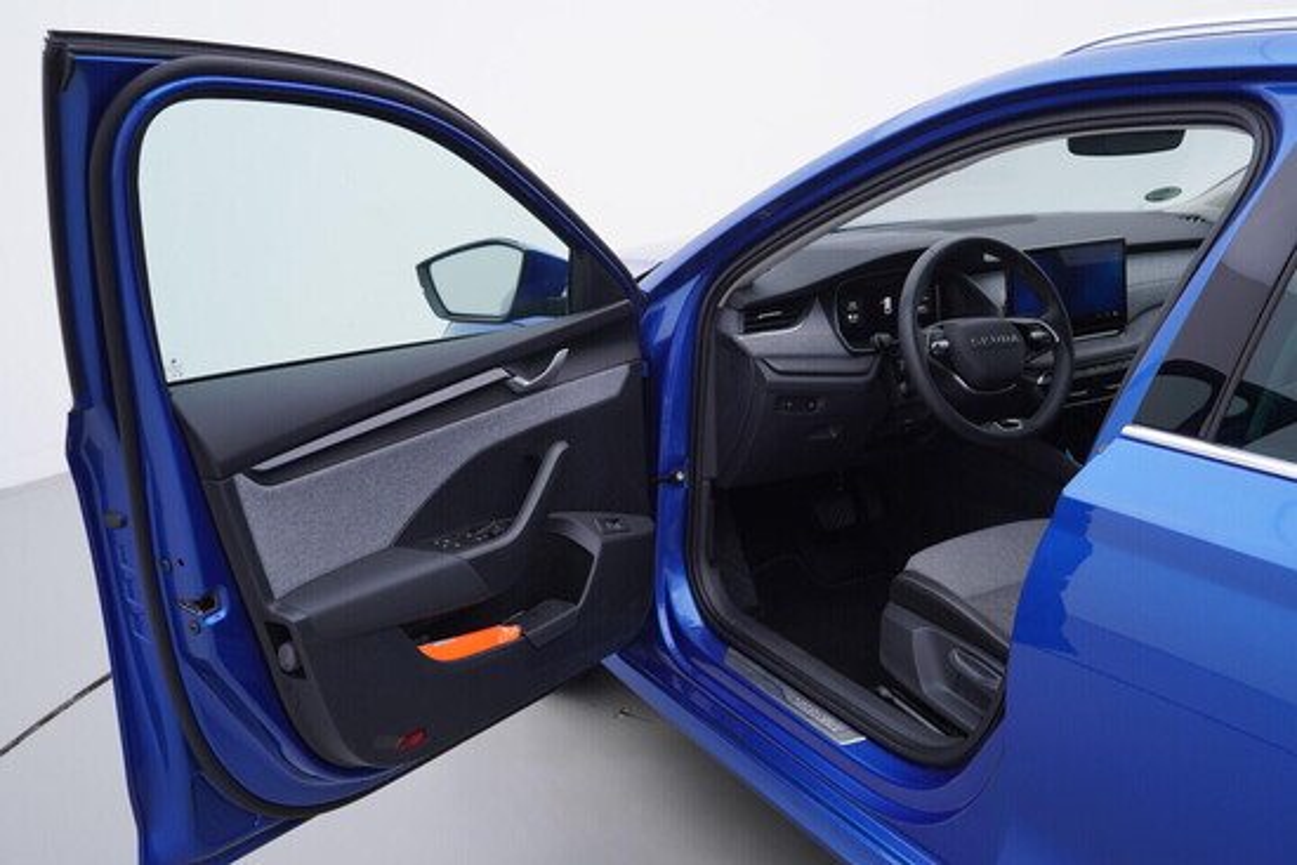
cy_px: 432
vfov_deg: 36.9
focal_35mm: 36
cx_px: 648
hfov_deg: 53.1
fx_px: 1297
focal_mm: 24
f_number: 3.5
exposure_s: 1/60
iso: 125
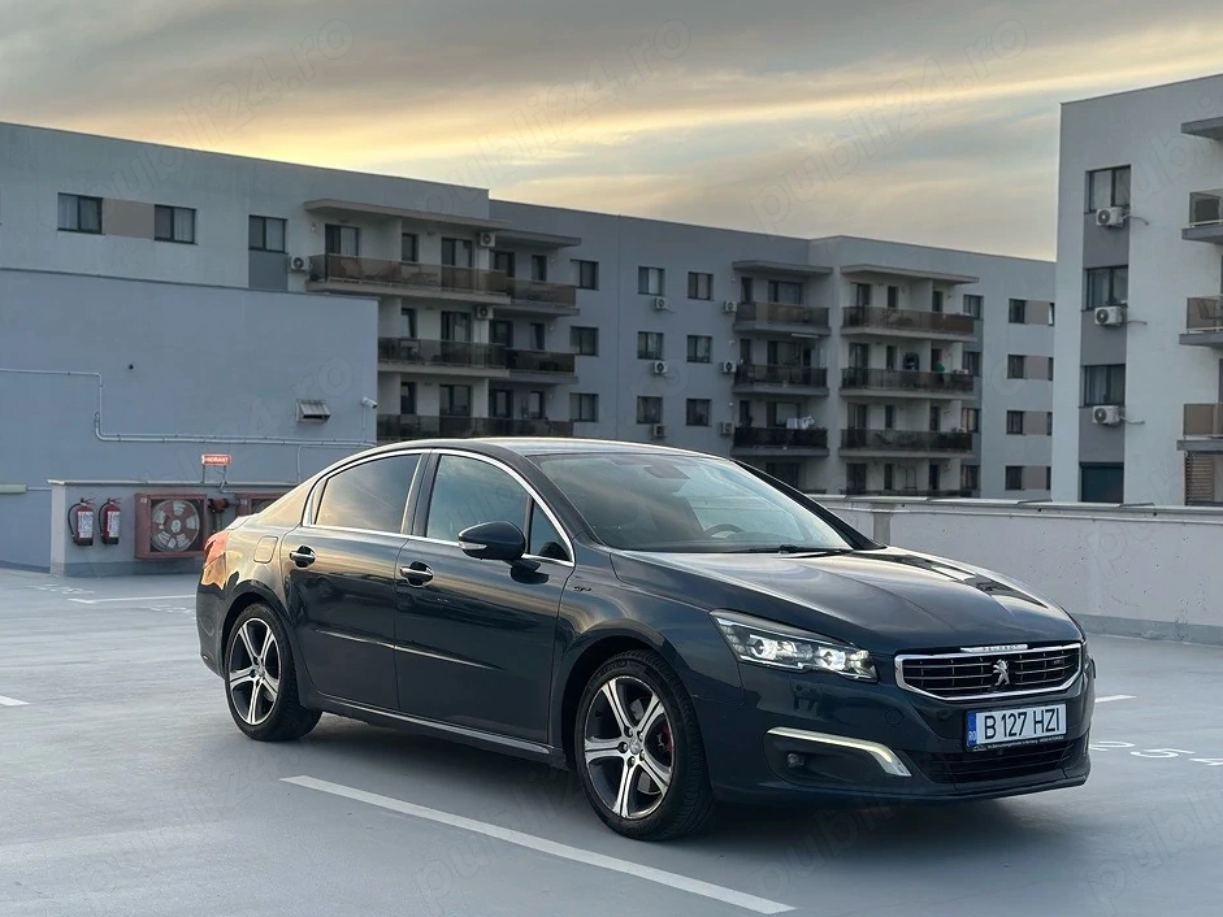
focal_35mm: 51
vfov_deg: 28.6
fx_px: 1802
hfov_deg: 37.5
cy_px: 470
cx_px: 637
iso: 80
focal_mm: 6.86
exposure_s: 1/541
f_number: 1.78
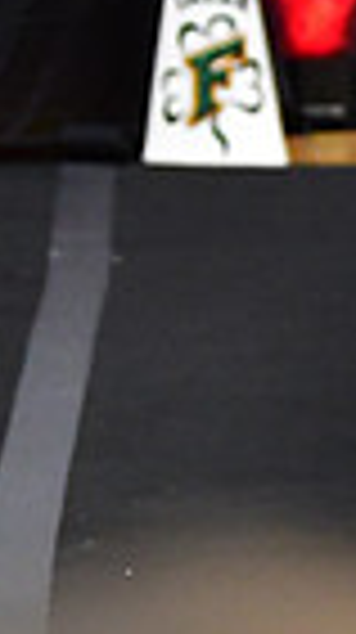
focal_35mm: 839
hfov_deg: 1.4
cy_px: 371
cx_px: 1158
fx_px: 14122
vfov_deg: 2.6
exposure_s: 1/500
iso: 5000
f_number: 3.5
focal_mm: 130
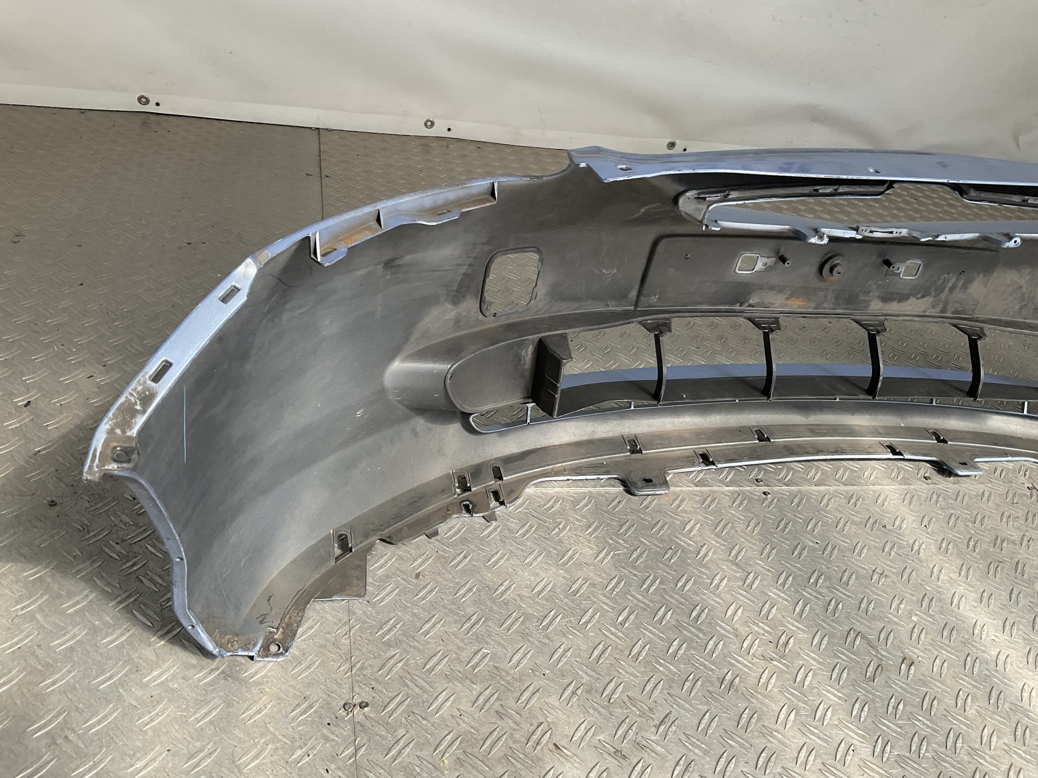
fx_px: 870
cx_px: 519
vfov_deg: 48.2
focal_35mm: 29
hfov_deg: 61.7
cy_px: 389
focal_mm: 3
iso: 16
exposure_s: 1/465
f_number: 1.8
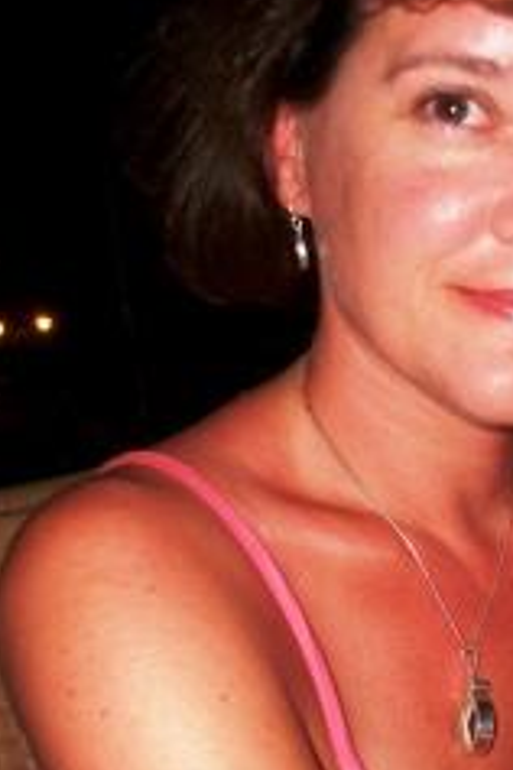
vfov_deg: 32.8
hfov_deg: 21.4
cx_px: 519
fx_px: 1304
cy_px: 468
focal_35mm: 61
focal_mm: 5.7
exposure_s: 1/40
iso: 125
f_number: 2.9
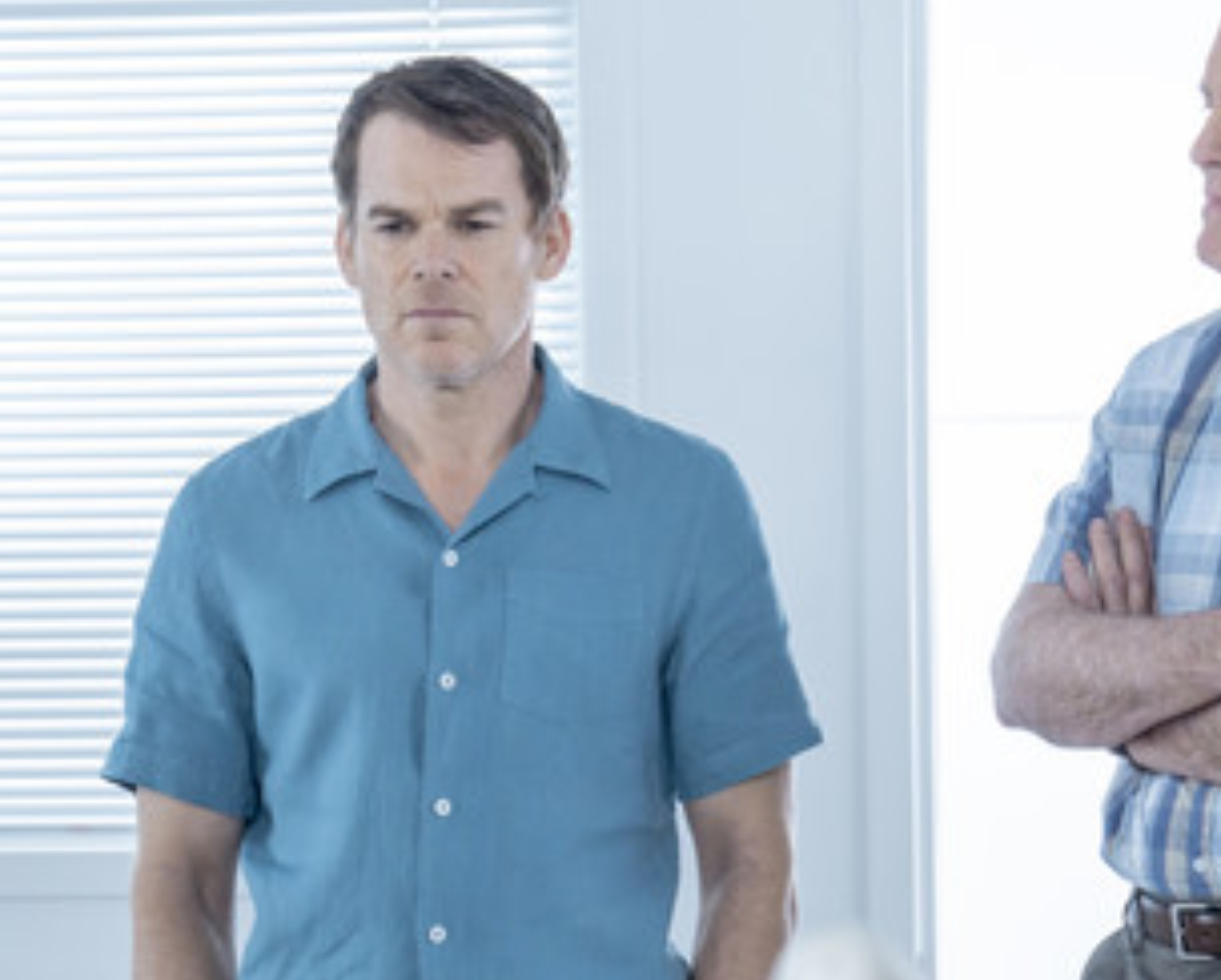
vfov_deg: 10.2
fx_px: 5464
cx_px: 811
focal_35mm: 151
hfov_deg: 12.7
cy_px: 560
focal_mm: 98
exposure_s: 1/320
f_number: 7.1
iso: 800
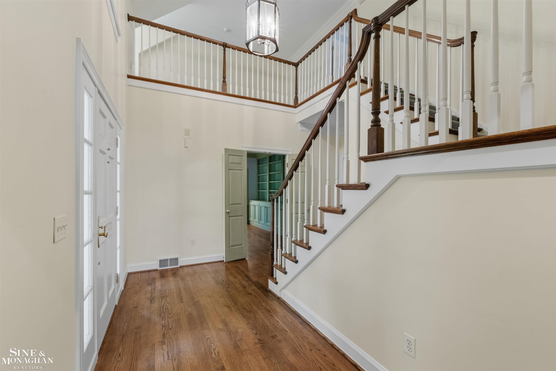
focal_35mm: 15
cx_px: 278
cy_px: 186
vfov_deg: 77.3
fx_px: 232
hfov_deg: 100.4
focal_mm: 10
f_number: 8
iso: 800
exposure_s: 1/2
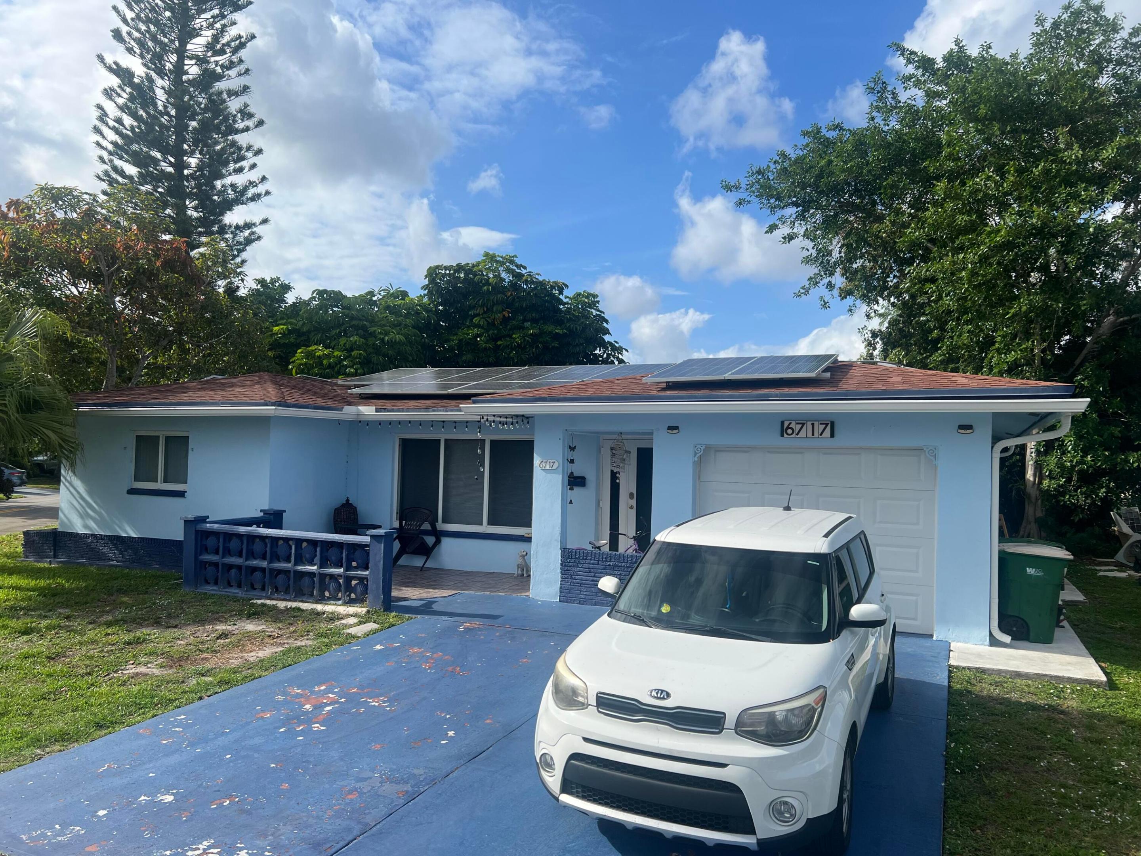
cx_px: 570
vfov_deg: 53.1
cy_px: 428
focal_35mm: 26
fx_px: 857
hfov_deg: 67.3
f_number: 1.5
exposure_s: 1/5076
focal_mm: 5.7
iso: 50
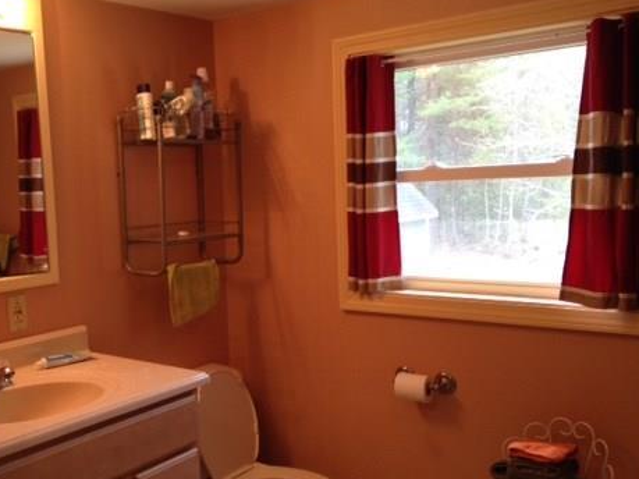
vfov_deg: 31.5
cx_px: 206
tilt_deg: -5.5
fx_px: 849
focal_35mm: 46
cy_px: 256
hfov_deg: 40.7
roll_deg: +0.6
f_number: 2.4
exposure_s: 1/40
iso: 64
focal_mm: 4.12
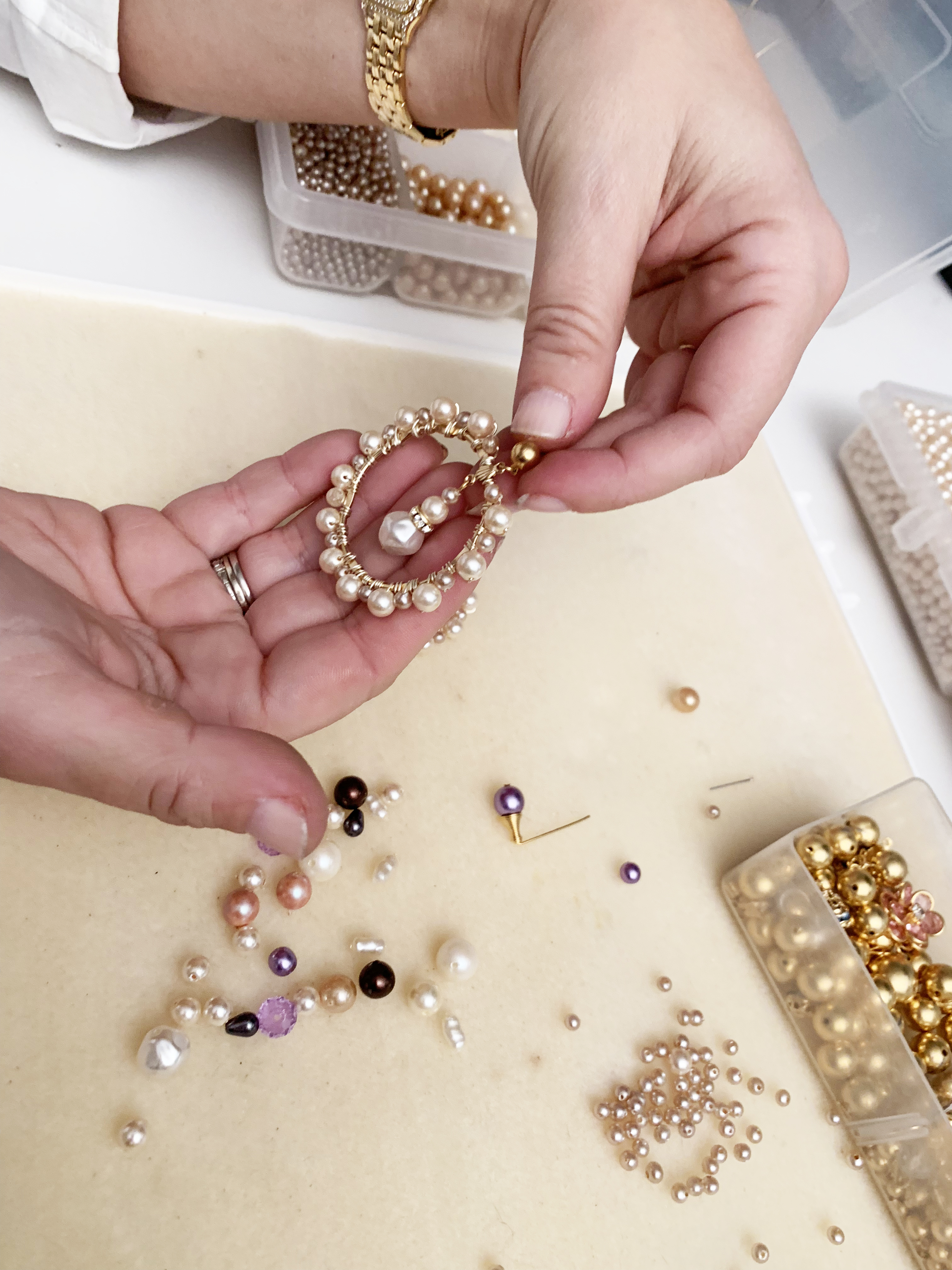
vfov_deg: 67.3
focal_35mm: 26
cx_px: 476
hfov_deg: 53.1
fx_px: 953
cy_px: 635
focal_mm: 4.25
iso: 160
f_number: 1.8
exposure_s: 1/60
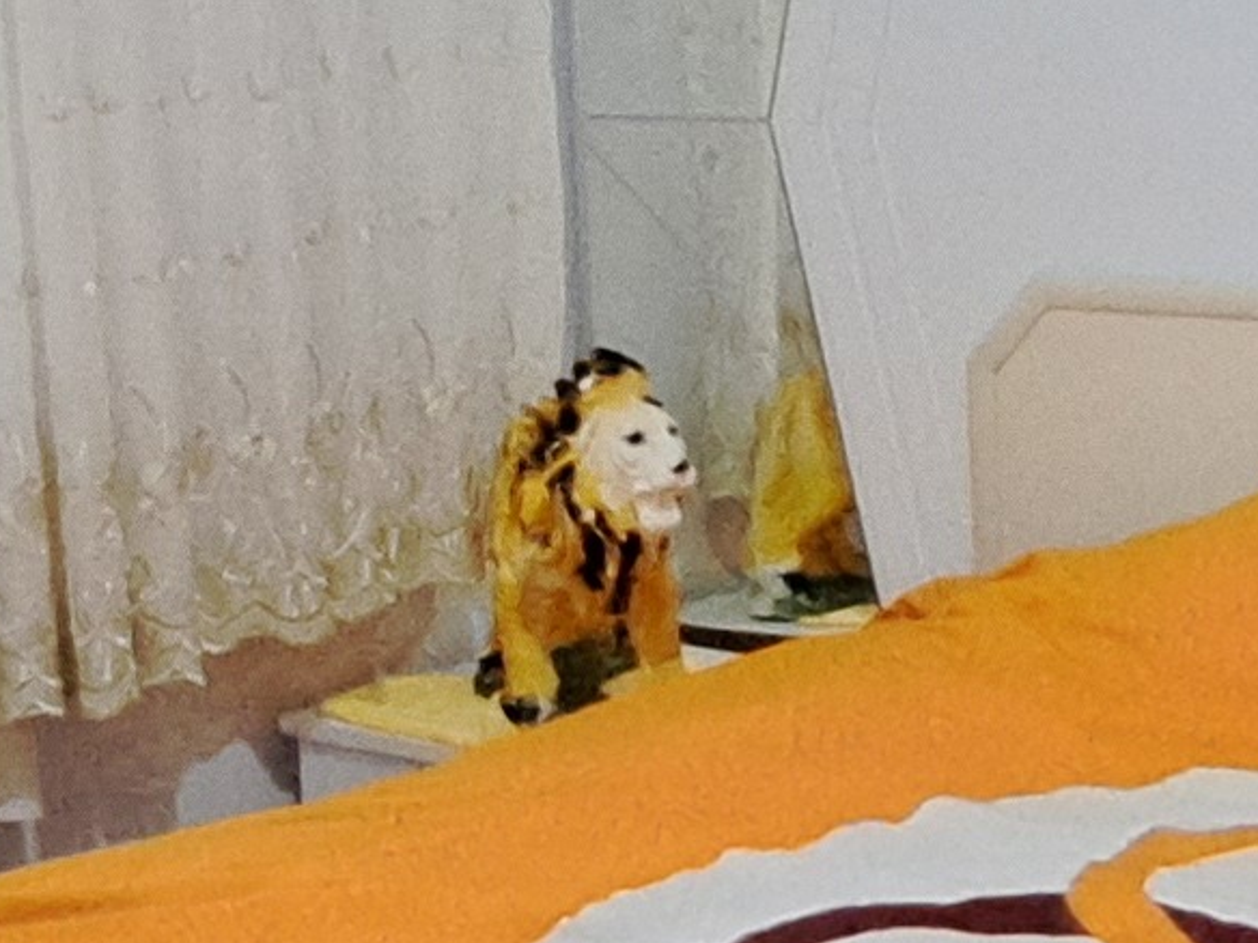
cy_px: 418
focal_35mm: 89
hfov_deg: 20.9
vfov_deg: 16.6
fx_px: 3234
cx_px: 1385
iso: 800
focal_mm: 1.74
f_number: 2.2
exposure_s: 1/20
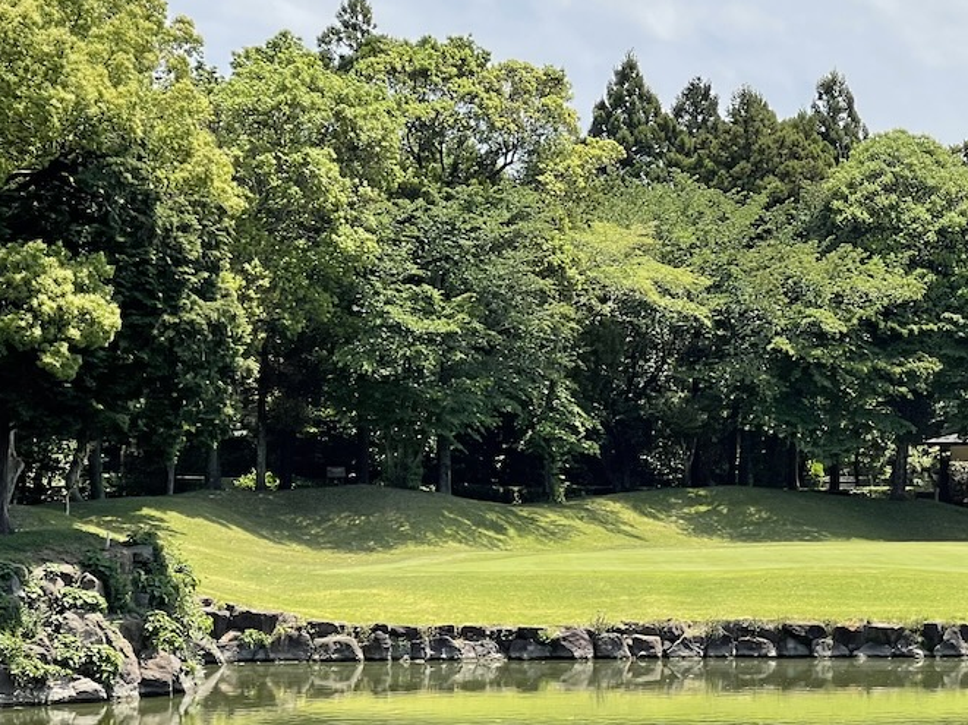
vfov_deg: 11.9
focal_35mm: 124
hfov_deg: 15.7
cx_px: 876
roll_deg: -0.3
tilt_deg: +0.1
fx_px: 3466
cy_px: 492
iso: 20
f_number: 2.2
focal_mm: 7.5
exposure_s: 1/1107
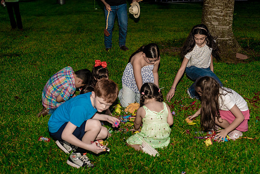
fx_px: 354
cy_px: 75
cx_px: 124
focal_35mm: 49
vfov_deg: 27.5
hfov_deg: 40.3
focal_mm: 43
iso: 2000
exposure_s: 1/250
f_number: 2.8
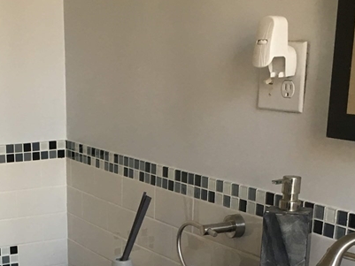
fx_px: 759
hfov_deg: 25.9
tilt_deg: -18.8
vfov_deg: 19.1
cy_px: 289
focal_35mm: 74
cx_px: 77
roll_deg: +1.6
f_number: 2.2
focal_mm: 4.15
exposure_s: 1/30
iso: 64
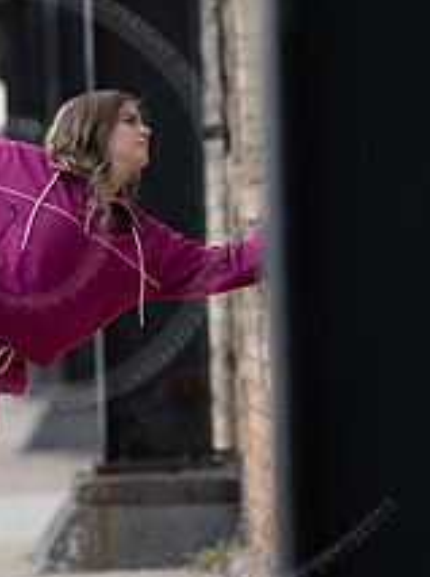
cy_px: 295
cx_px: 49
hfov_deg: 8.5
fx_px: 2874
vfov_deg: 11.4
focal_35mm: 173
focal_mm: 85
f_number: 1.2
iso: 125
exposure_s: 1/1000
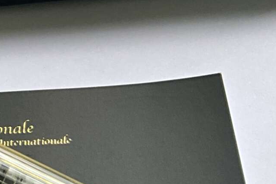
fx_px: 920
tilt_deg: -48.7
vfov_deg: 11.4
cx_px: -215
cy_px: 31
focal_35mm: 120
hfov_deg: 14.9
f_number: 1.8
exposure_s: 1/122
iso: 32
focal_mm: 3
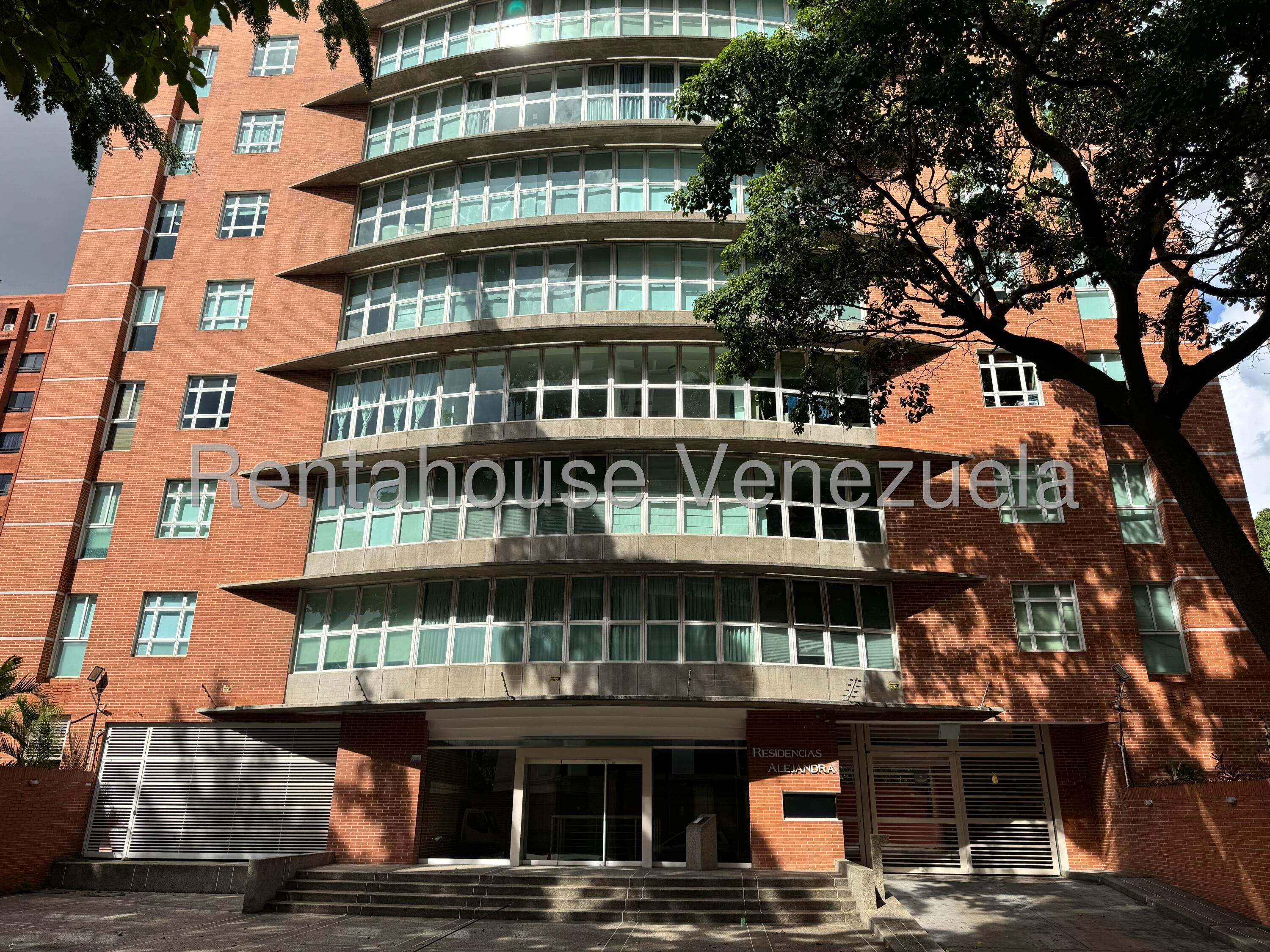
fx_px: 881
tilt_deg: +20.2
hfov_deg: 71.6
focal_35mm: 24
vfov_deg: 56.8
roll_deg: -0.9
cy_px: 476
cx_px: 635
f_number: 1.78
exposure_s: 1/3802
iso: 80
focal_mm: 6.76
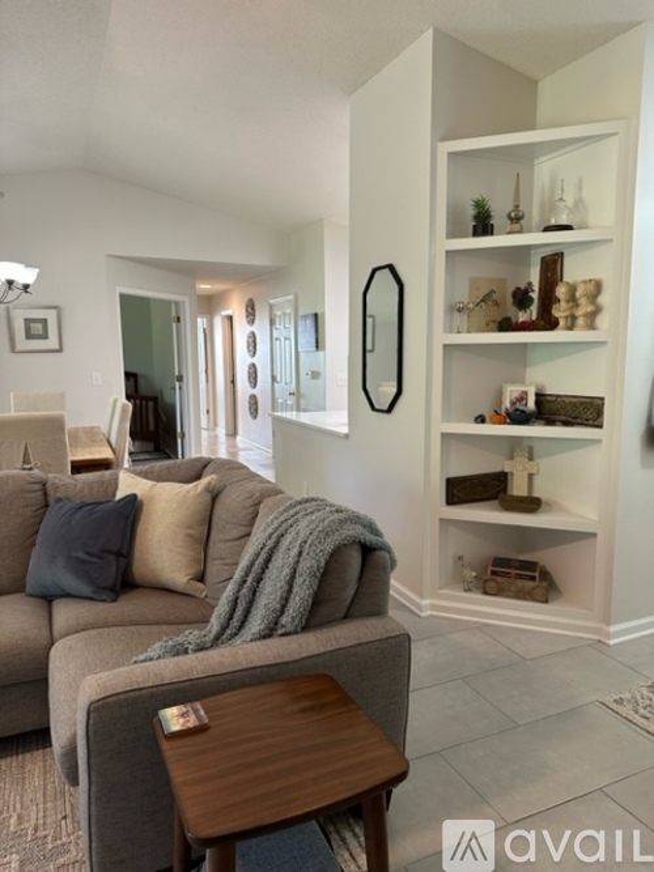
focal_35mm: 24
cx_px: 327
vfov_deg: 71.6
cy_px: 436
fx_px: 605
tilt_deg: -7.4
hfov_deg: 56.8
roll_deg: +0.7
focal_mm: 6.86
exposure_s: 1/60
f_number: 1.78
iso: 200
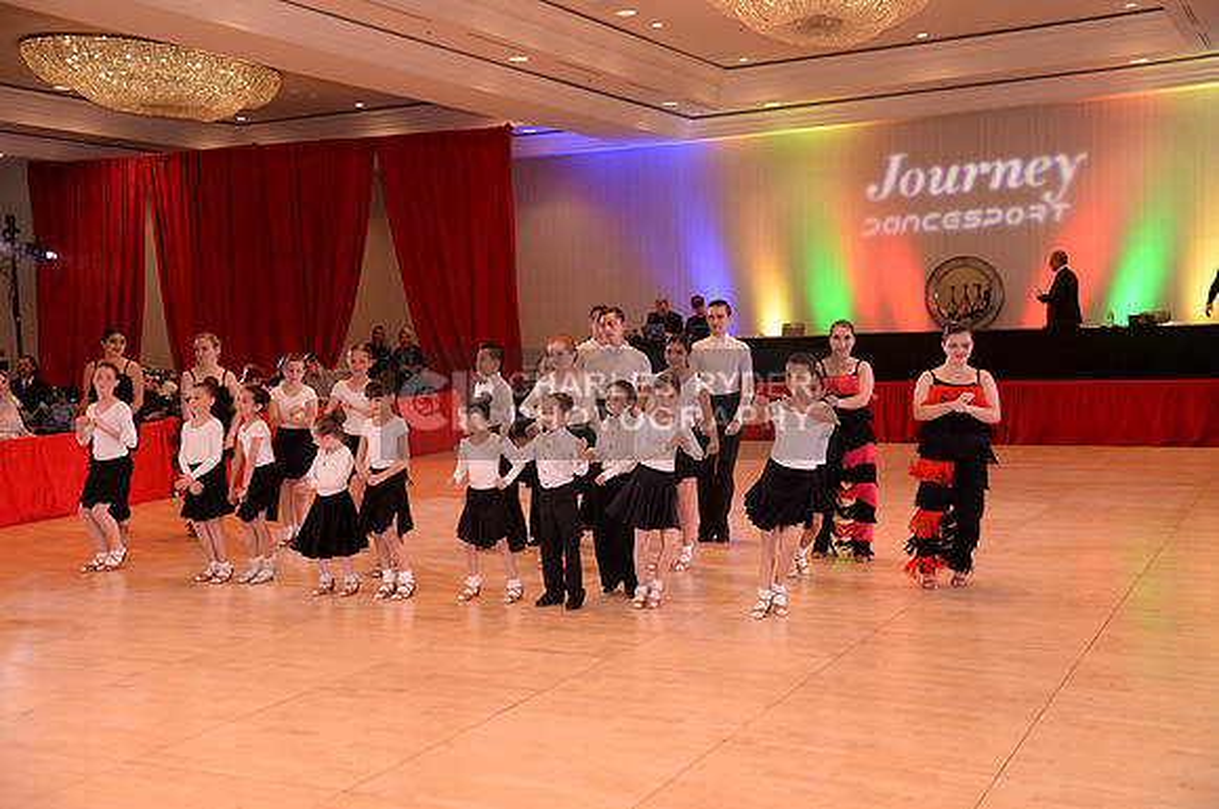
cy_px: 404
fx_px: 1353
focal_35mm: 40
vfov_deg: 33.3
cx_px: 610
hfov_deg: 48.5
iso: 2000
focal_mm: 40
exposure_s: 1/250
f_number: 4.5
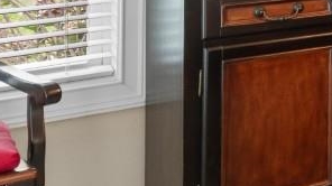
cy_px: -137
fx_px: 757
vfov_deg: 12.9
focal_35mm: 86
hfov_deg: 17.1
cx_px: 686
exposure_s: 1/2
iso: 100
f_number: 4.5
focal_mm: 10
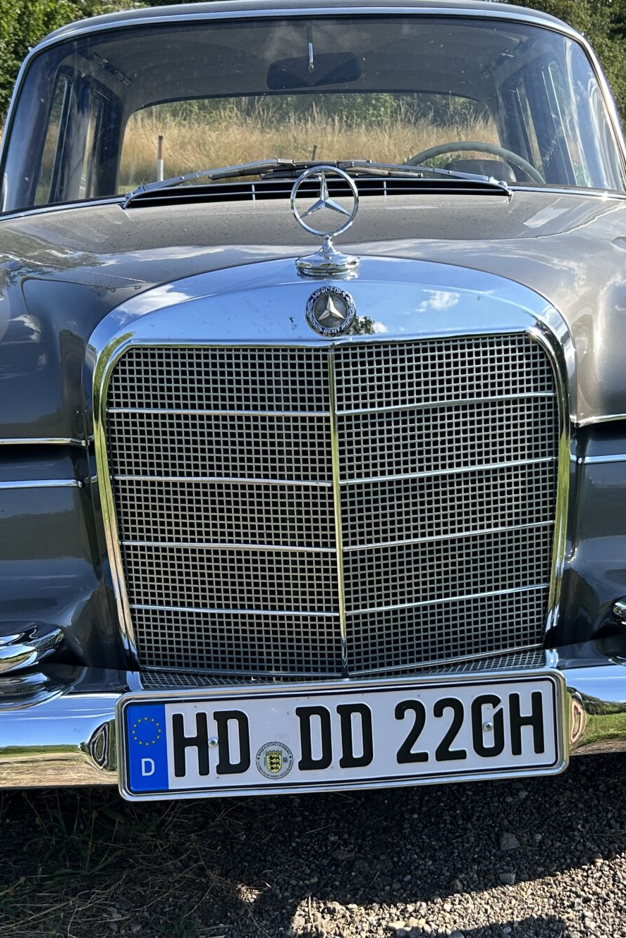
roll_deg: +5.9
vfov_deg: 38.1
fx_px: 1356
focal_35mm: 52
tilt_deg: -16.4
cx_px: 410
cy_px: 521
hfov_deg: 25.9
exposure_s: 1/1431
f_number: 1.5
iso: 50
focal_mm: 5.7
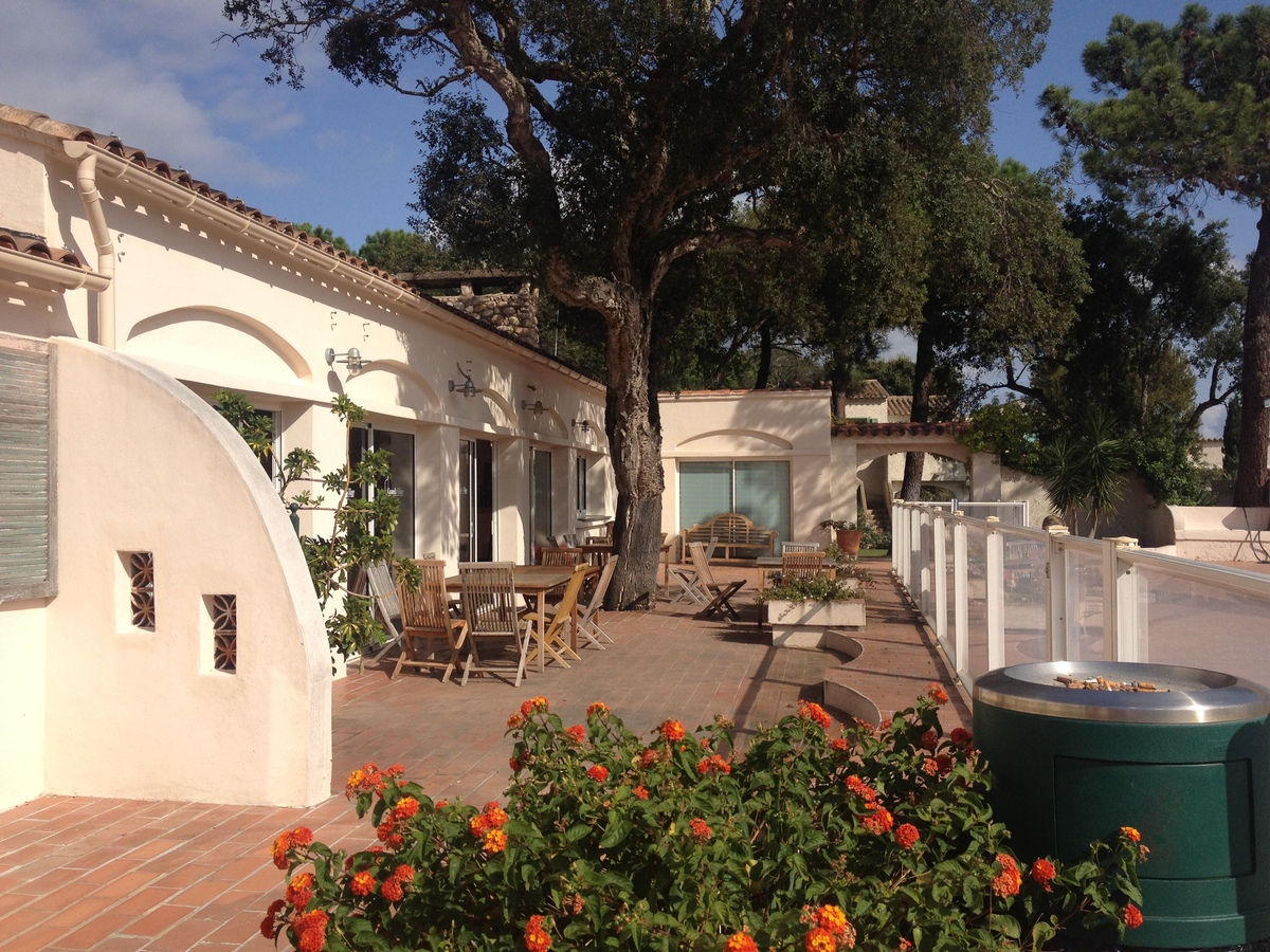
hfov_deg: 52.6
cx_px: 635
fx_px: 1284
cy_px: 476
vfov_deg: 40.7
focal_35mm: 35
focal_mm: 4.28
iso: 64
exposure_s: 1/2632
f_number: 2.4
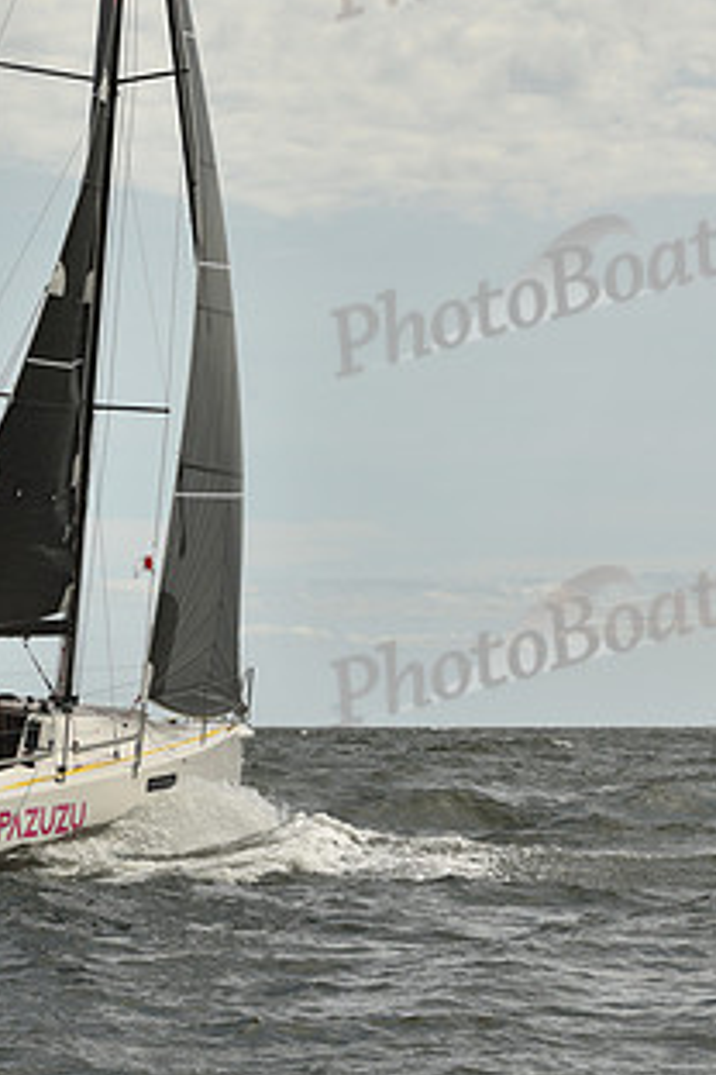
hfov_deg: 10.5
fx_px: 3878
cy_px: 158
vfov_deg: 15.6
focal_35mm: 130
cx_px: 153
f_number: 11
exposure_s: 1/800
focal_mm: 70
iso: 250
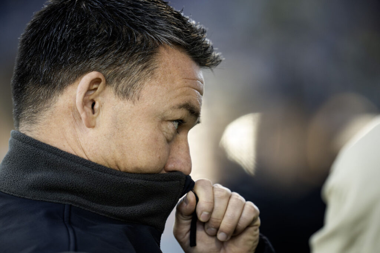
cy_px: 126
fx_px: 4223
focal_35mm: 400
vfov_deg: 3.4
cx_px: 190
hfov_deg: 5.2
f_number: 2.8
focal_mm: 400
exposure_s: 1/800
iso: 1250
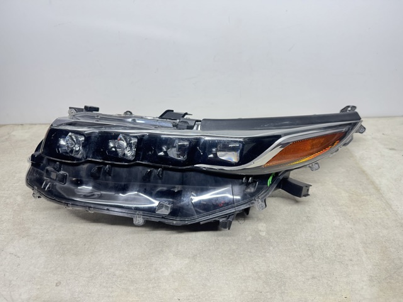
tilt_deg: -33.8
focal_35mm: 24
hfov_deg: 71.6
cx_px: 202
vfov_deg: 56.8
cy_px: 151
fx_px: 279
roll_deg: +1.9
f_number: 1.78
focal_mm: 6.76
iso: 200
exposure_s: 1/100
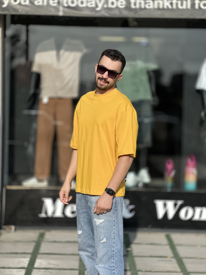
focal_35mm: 77
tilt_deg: -2.1
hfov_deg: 19.1
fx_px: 611
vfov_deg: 25.3
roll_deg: -1.2
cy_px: 138
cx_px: 103
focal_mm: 9
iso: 32
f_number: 2.8
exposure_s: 1/1220
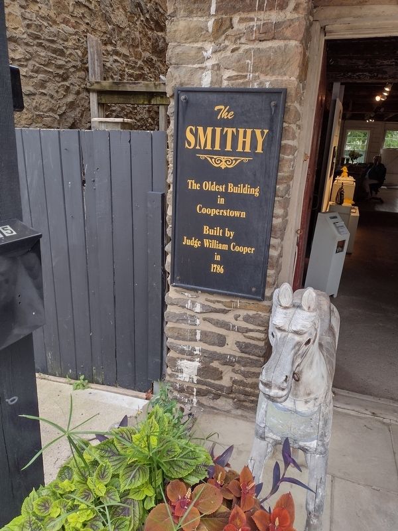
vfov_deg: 65.3
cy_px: 266
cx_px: 199
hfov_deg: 51.4
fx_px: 414
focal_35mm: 27
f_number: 1.7
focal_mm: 4.71
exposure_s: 1/282
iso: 100
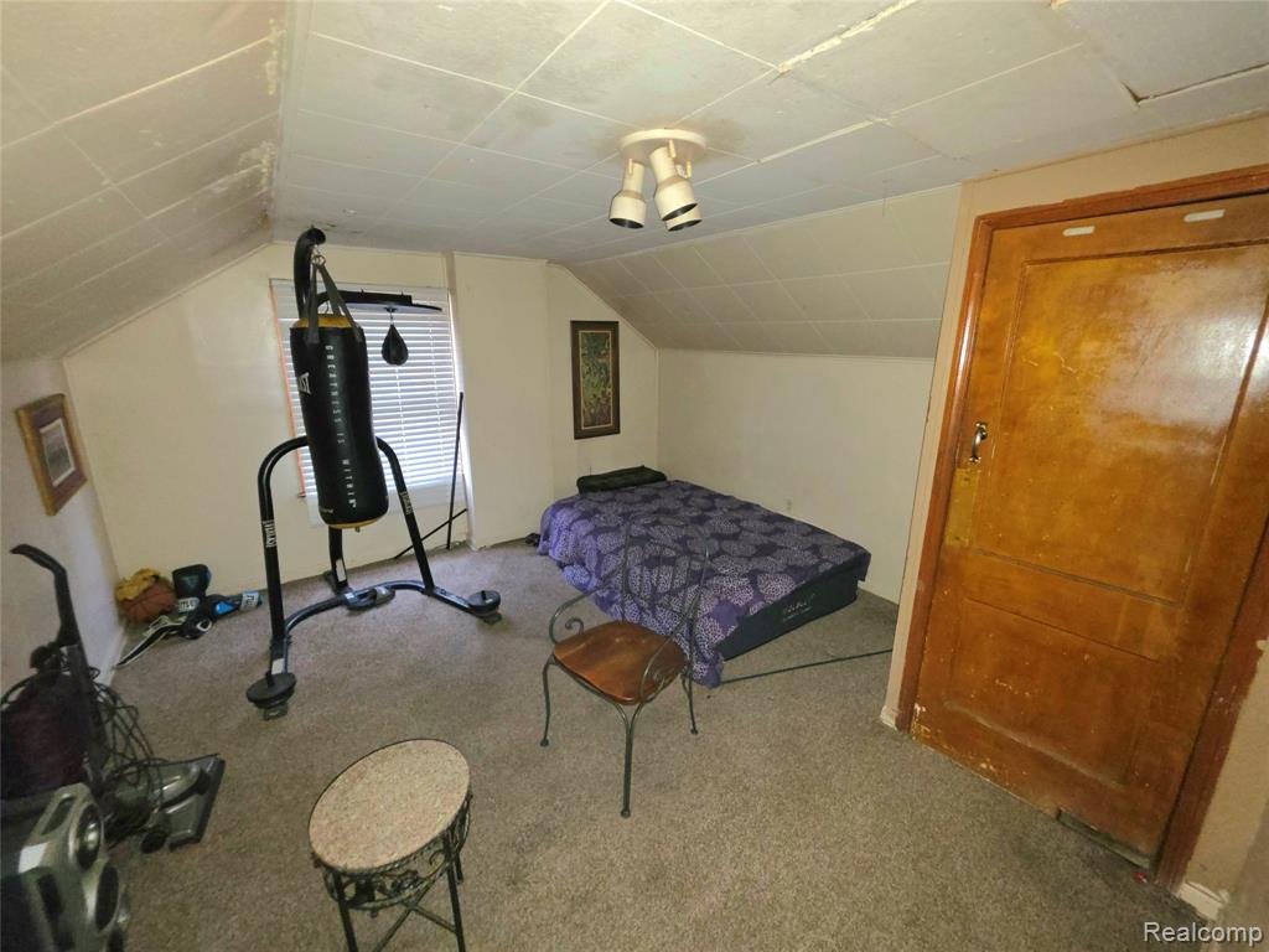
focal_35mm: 13
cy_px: 476
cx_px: 634
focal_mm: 2.2
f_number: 1.9
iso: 400
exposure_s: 1/19.5
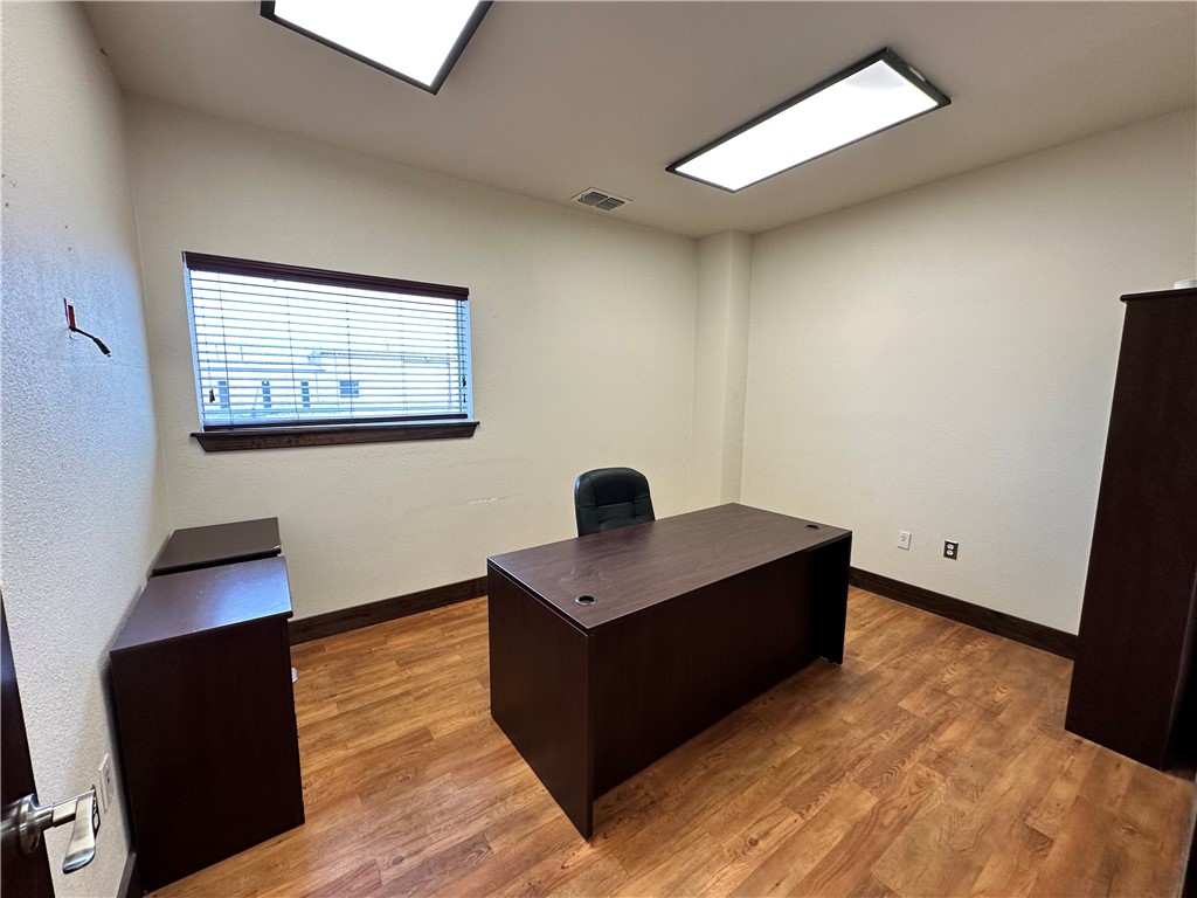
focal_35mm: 14
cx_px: 598
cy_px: 449
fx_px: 484
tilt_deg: -6.8
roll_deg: -0.5
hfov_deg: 102.1
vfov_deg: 85.7
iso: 160
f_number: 2.2
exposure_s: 1/120
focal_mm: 2.22
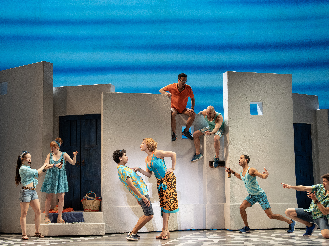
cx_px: 173
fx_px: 523
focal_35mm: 55
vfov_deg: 26.6
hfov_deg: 34.9
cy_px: 125
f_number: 4
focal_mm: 50
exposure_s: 1/400
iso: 1250
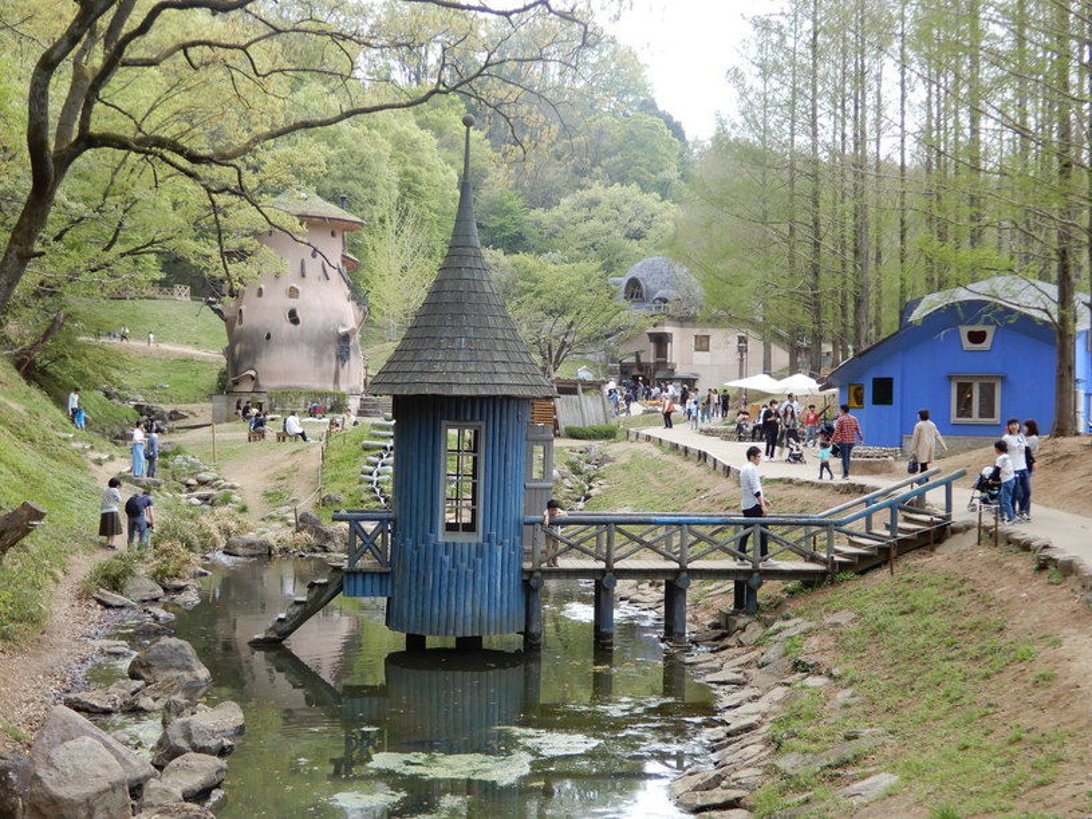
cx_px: 546
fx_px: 1419
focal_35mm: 45
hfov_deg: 42.1
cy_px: 410
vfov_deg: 32.2
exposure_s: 1/160
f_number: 4
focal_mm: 8
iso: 80
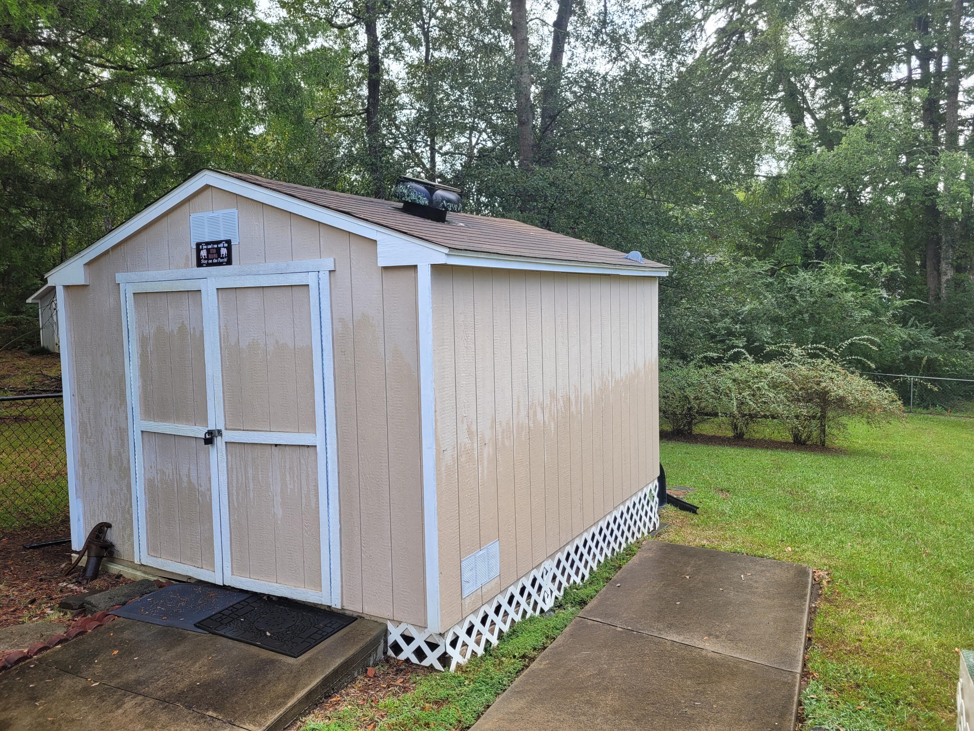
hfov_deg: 67.3
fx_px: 732
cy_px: 366
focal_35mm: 26
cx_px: 487
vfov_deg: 53.1
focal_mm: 5.4
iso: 40
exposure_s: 1/232
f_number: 1.8
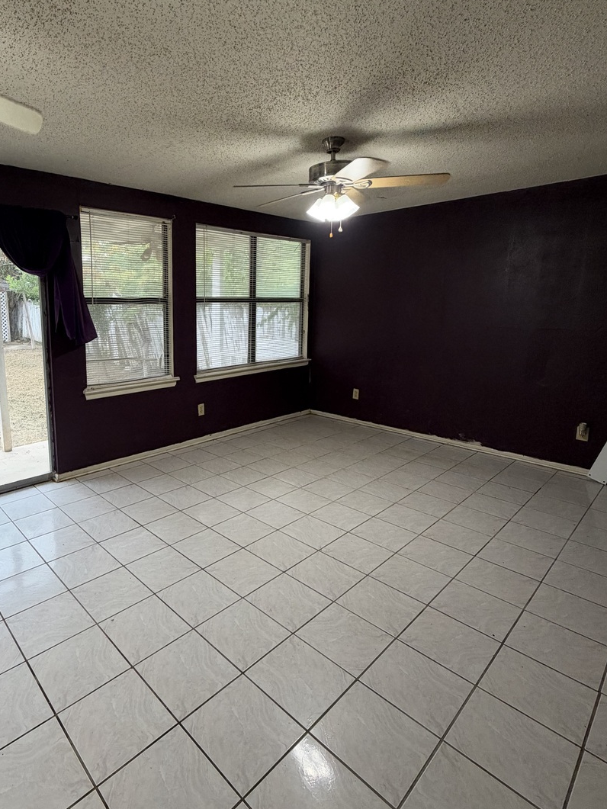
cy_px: 374
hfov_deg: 67.2
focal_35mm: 19
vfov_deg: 84.5
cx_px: 212
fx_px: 444
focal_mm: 2.22
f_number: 2.2
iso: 250
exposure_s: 1/120
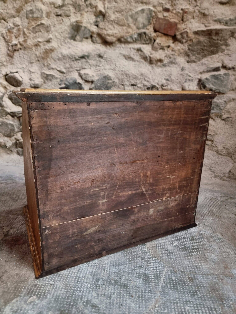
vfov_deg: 71.6
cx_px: 118
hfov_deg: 56.8
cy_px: 157
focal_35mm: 24
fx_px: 218
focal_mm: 6.7
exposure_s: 1/25
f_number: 1.8
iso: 800
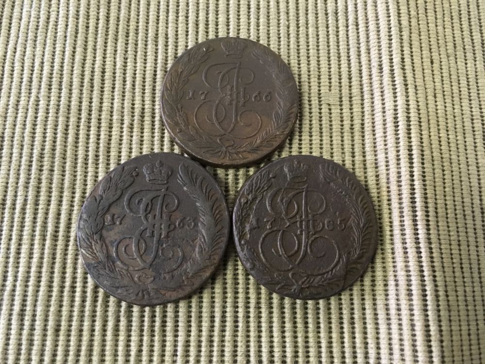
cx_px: 242
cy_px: 182
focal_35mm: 29
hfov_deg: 61.7
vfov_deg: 48.2
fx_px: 406
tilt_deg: -76.8
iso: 200
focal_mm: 4.15
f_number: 2.2
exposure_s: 1/30
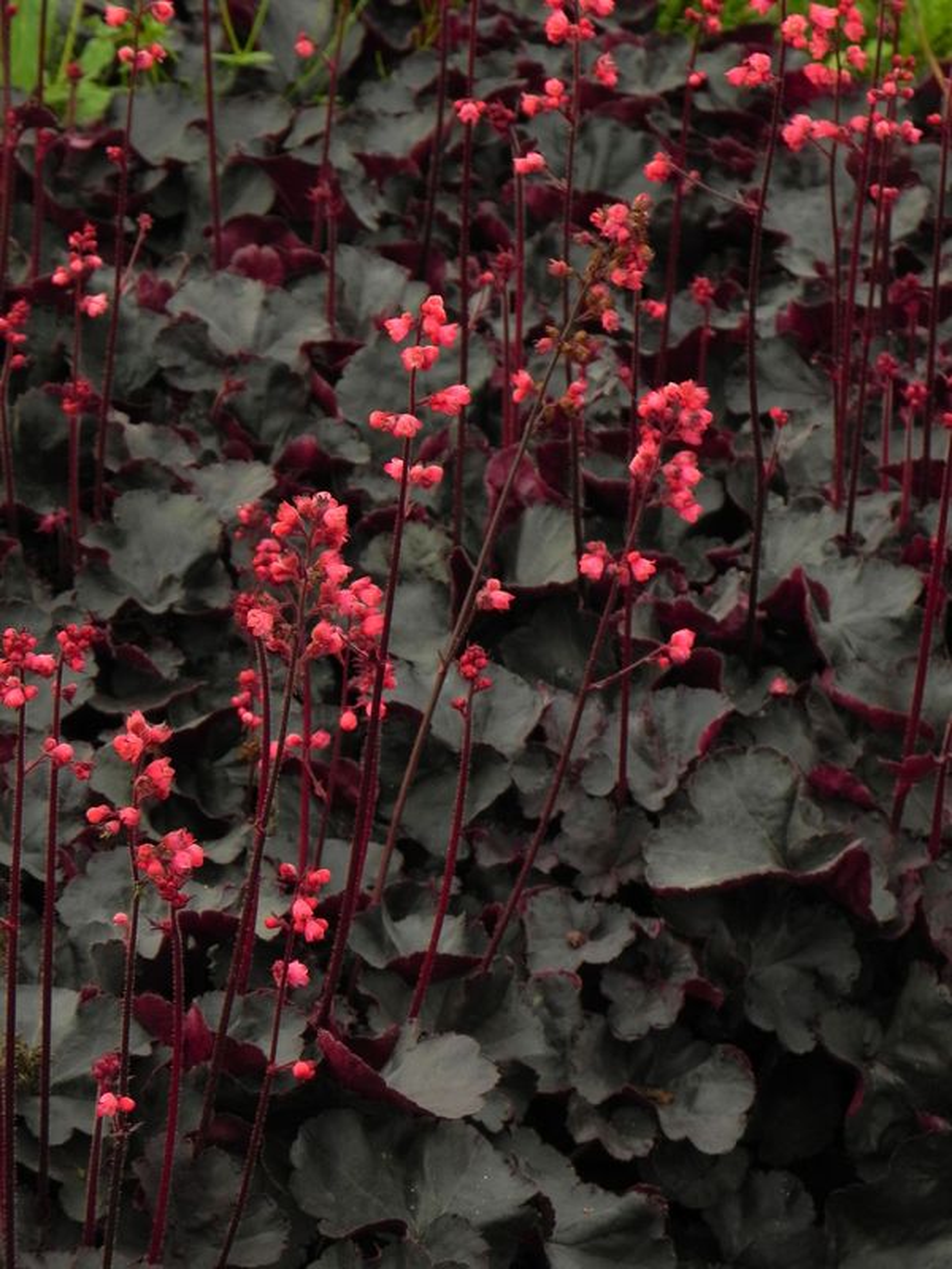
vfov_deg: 12.2
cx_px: 476
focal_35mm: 162
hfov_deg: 9.2
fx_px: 5940
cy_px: 634
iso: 160
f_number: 5
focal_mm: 28.8
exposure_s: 1/200
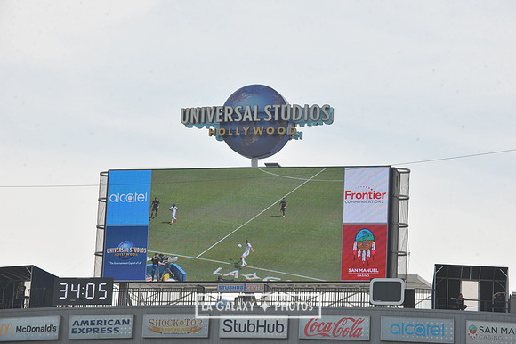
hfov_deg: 12.1
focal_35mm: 170
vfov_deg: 8.1
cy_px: 172
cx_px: 258
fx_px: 2435
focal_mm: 170
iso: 320
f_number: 13
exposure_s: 1/640
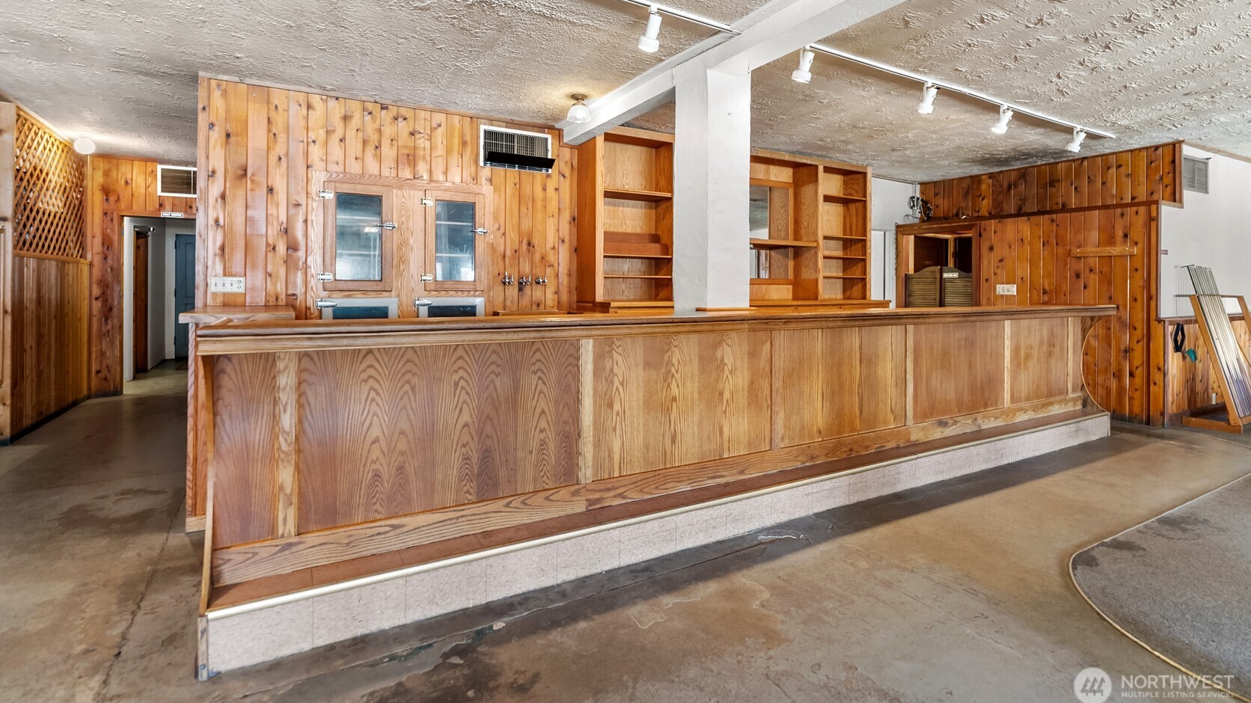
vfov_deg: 62.5
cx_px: 622
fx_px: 574
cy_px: 292
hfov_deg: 94.9
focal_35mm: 17
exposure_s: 1/5
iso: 400
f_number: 2.8
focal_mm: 16.3
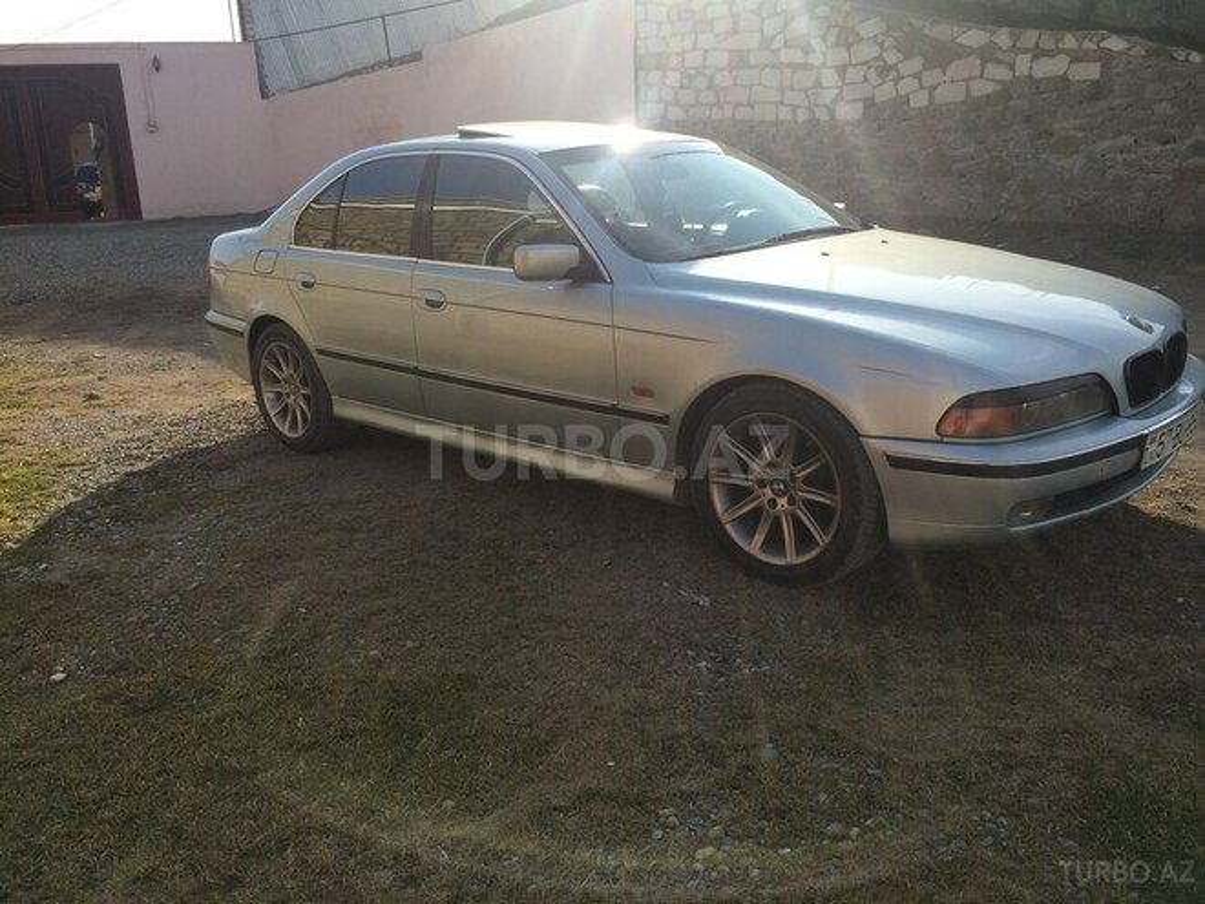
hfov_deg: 61.7
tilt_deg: -14.4
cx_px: 602
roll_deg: +4.0
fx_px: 1010
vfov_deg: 48.2
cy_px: 452
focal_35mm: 29
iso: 32
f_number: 2.2
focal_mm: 4.15
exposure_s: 1/1520
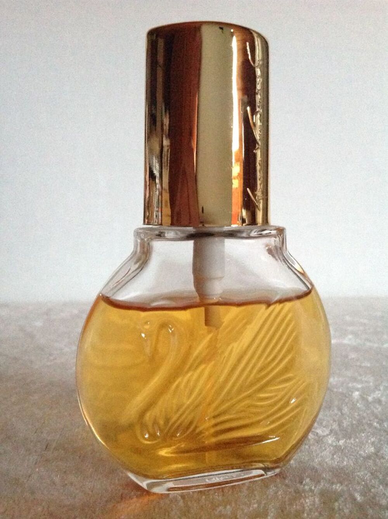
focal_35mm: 35
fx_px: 524
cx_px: 194
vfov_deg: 52.7
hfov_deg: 40.6
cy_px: 260
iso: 800
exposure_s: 1/15
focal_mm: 4.28
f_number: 2.4
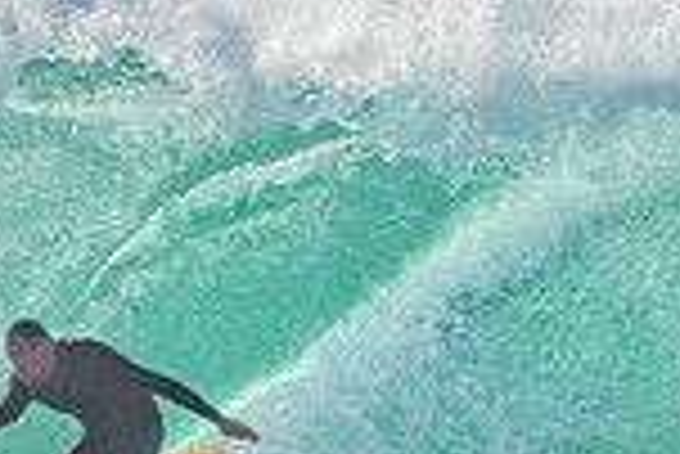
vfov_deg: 0.6
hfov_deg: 0.9
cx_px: 206
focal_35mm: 2360
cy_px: 447
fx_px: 44620
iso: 160
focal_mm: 500
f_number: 5.6
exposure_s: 1/2000
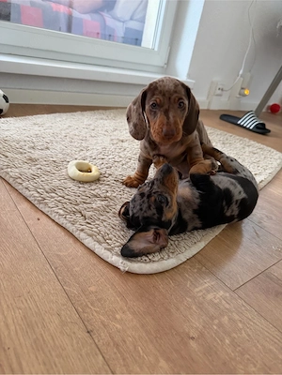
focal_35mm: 24
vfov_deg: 71.6
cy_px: 188
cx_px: 141
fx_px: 261
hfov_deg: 56.8
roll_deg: -11.5
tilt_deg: -25.7
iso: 250
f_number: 1.78
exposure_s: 1/60
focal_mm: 6.76
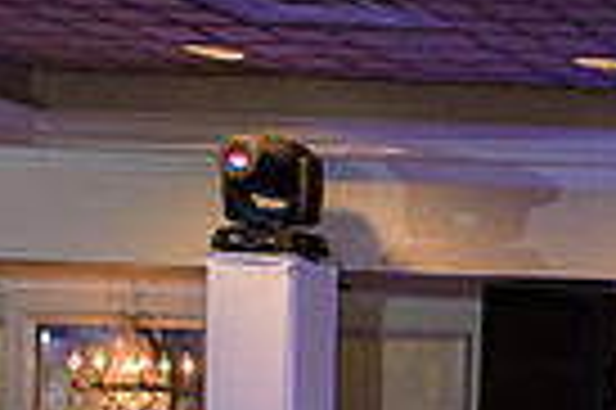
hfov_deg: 15.3
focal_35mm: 102
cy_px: 466
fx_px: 1743
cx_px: 1295
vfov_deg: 13.1
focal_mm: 24
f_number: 3.2
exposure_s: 1/125
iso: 1600
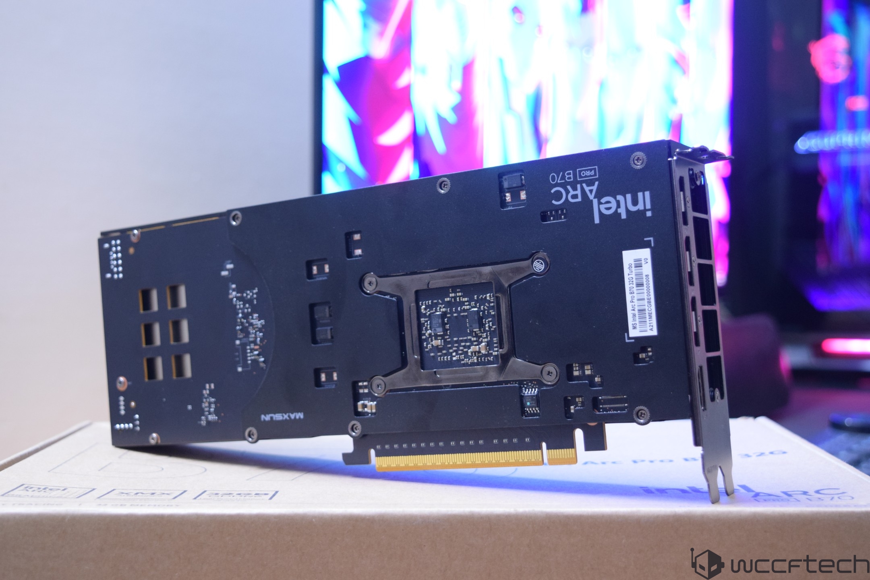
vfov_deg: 25.8
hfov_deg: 37.9
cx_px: 435
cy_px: 290
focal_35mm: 52
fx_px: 1269
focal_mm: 35
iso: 1600
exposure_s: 1/10
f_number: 5.6
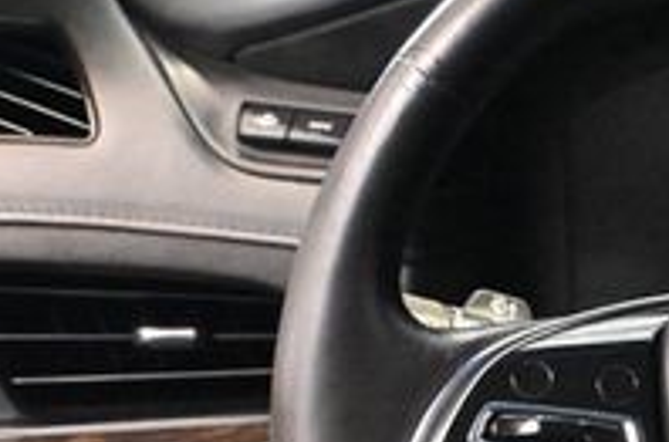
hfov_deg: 15.1
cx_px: 916
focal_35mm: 128
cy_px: 454
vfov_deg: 10.5
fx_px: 2381
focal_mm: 26.5
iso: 12800
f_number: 4.5
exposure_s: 1/50
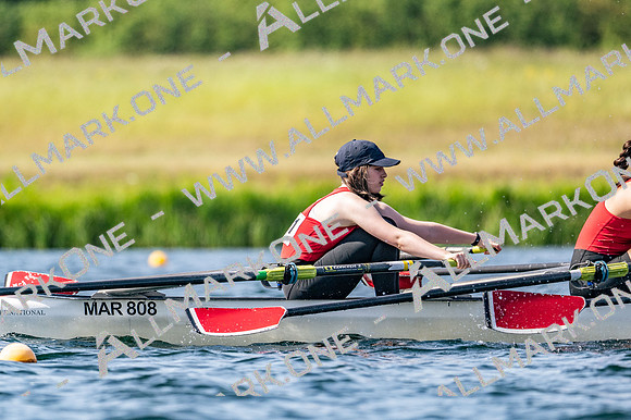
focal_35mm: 600
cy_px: 210
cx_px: 316
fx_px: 10510
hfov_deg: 3.4
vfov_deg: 2.3
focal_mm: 400
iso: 280
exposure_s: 1/2500
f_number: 4.5
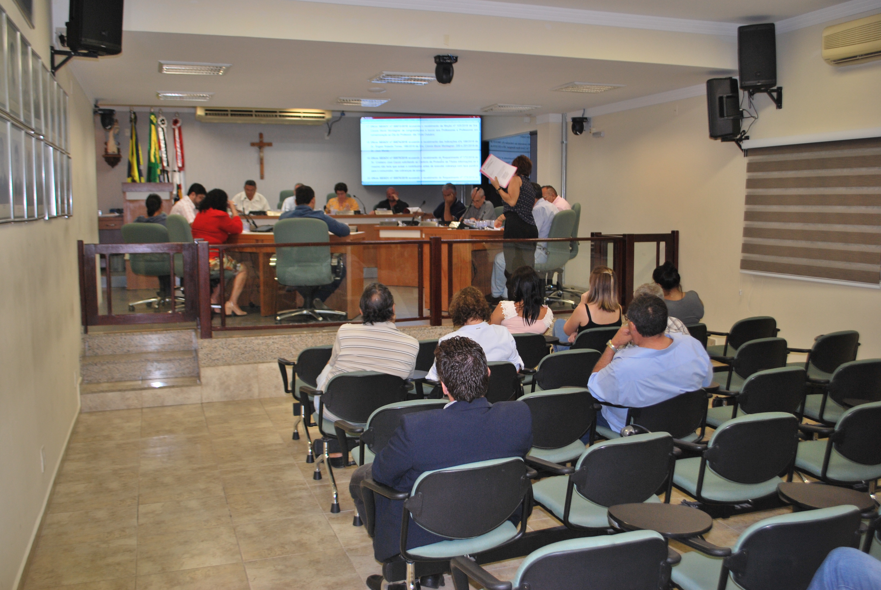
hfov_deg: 57.2
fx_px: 809
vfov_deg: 40.1
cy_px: 295
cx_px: 440
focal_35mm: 33
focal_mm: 22
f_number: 4
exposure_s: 1/60
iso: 200
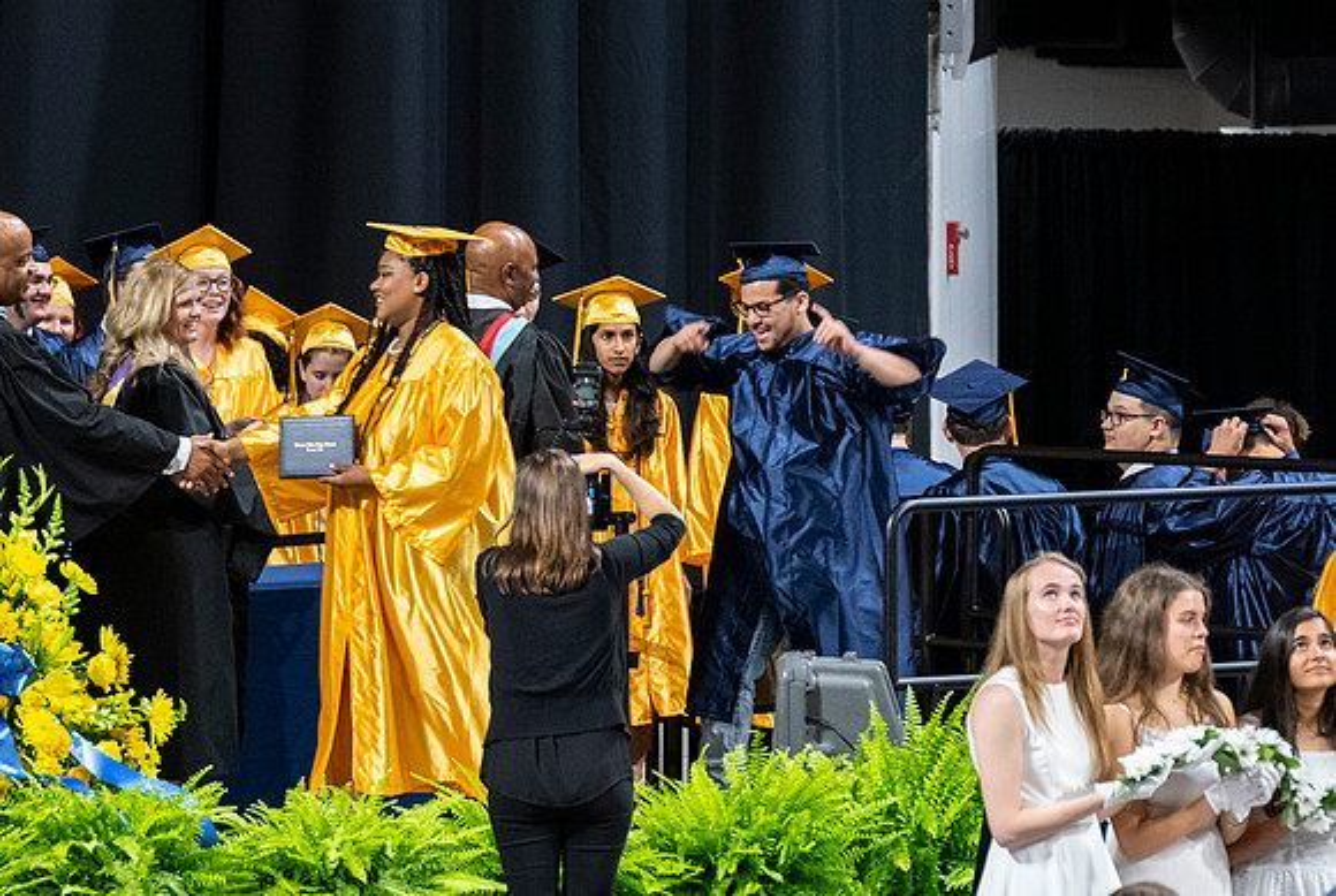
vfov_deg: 3.4
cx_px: 803
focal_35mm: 404
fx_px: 15018
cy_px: 465
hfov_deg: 5.1
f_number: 4
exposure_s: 1/200
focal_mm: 200
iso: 2000
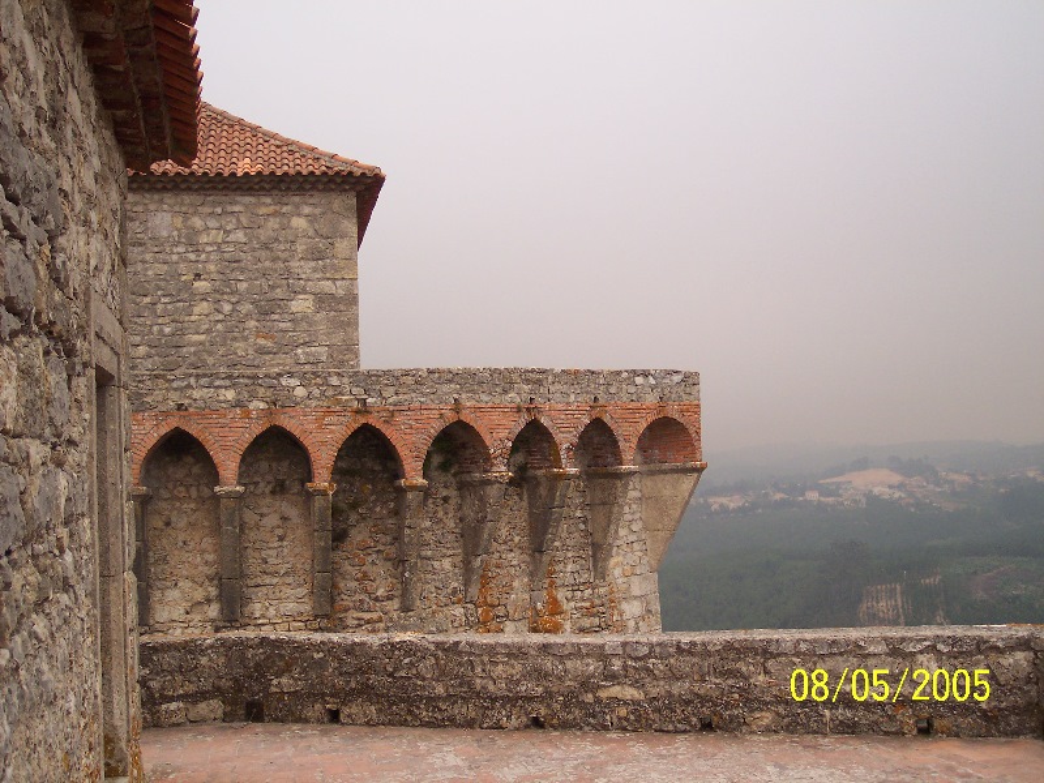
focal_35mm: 38
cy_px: 392
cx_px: 522
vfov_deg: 37.7
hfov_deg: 49.0
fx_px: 1146
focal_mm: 8
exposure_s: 1/45
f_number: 2.8
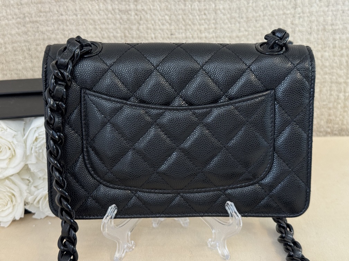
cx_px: 174
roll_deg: +1.4
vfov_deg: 30.3
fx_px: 484
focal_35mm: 48
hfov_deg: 39.7
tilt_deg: -19.9
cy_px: 130
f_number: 1.78
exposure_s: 1/53
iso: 100
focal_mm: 6.76
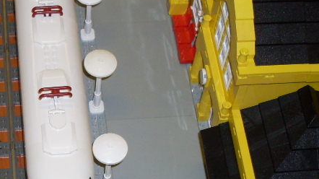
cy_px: 152
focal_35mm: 96
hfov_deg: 21.9
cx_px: 53
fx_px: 812
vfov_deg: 12.5
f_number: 2.8
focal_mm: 6.3
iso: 100
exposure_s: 1/45
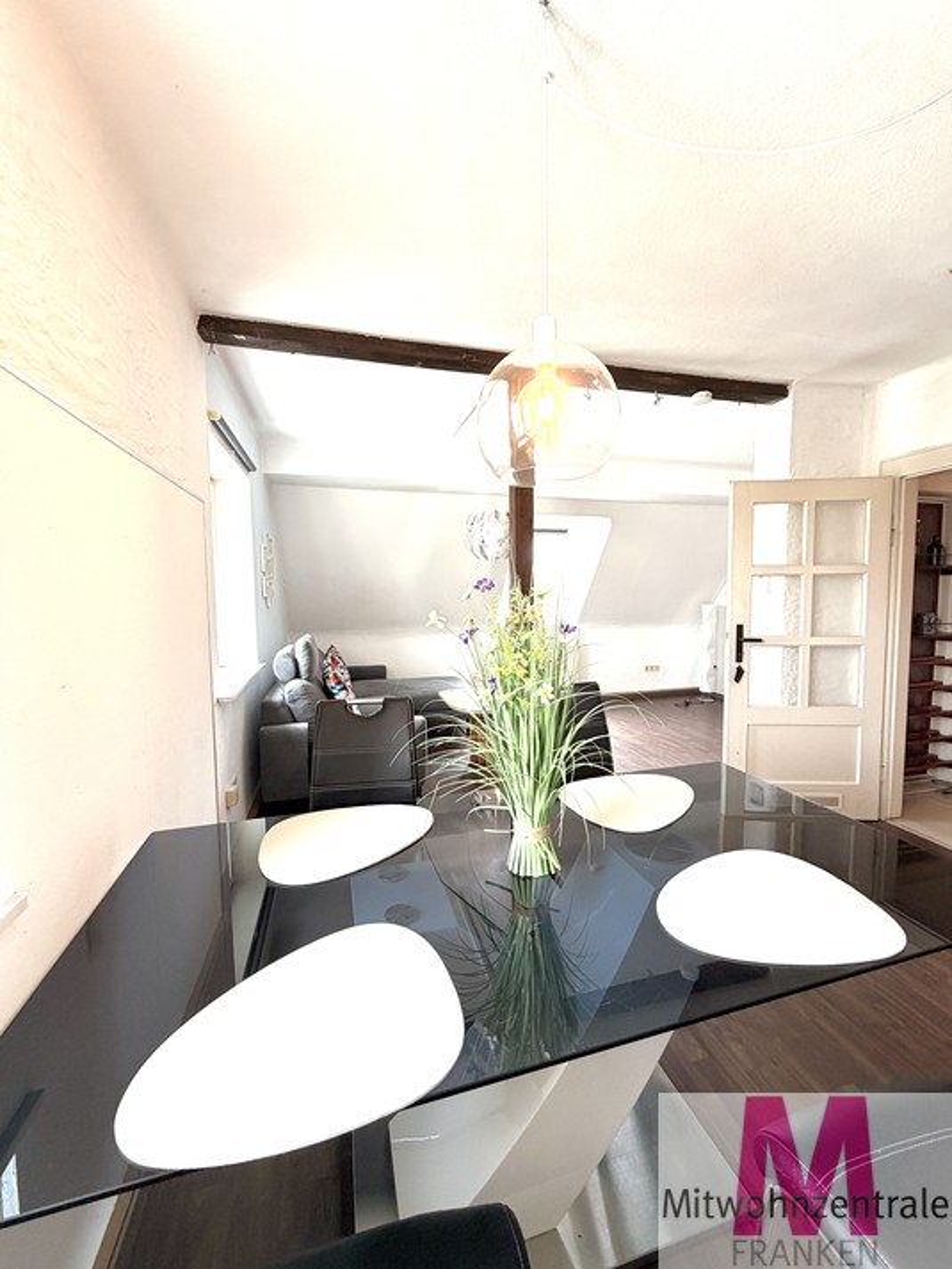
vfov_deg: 102.1
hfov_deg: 85.7
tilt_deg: -3.7
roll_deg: +0.7
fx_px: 513
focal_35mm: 14
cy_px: 634
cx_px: 476
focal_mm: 2.22
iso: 125
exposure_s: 1/100
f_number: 2.2
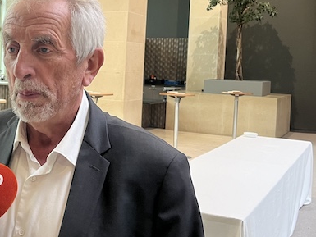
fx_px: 493
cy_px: 92
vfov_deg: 27.0
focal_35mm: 54
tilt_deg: -3.0
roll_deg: -2.0
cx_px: 57
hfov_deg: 34.3
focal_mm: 5.1
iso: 125
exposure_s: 1/50
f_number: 1.6
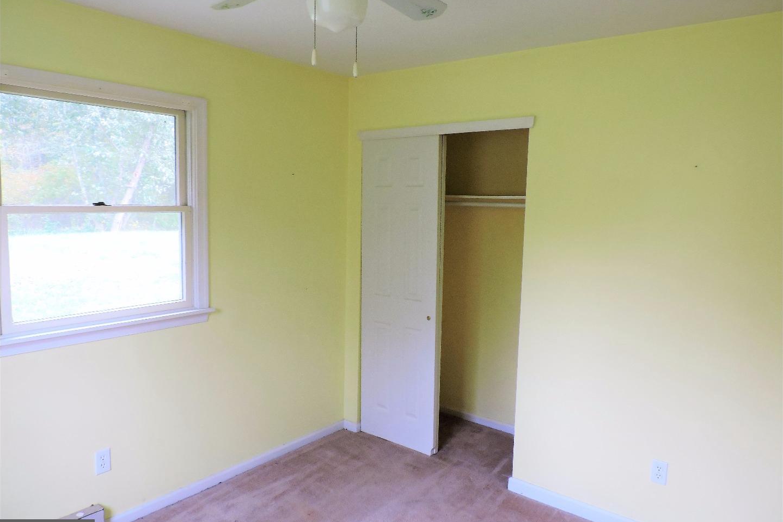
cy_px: 256
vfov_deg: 51.3
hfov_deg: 71.5
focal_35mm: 25
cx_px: 392
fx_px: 544
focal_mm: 4.3
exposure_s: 1/30
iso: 280
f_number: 3
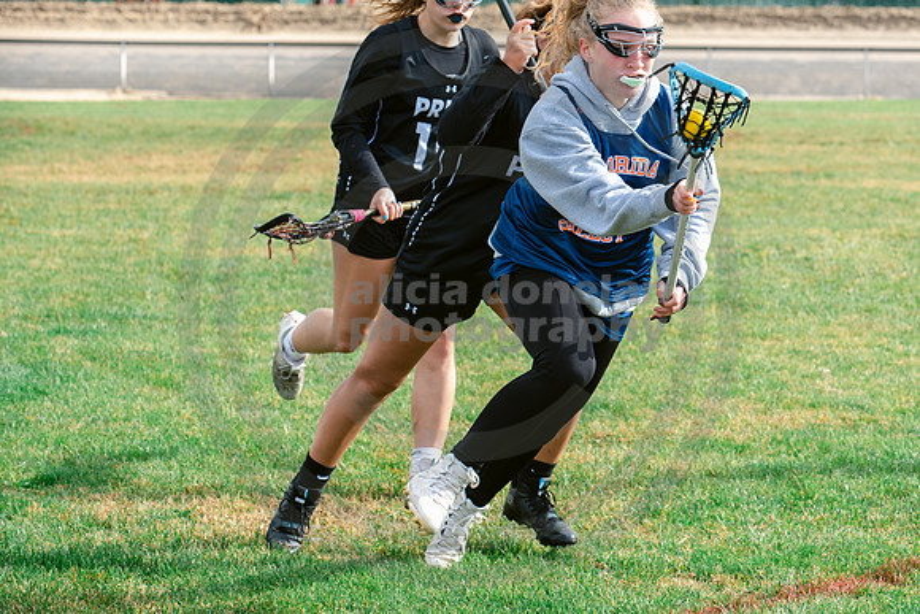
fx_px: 3509
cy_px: 383
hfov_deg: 14.9
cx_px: 574
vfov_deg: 10.0
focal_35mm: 137
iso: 400
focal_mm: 110
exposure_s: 1/640
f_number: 6.3
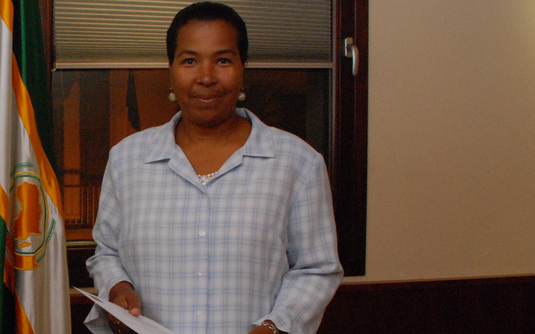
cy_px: 259
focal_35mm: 65
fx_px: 948
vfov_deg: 19.8
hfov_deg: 29.9
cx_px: 29
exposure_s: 1/60
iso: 1250
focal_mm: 18
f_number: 8
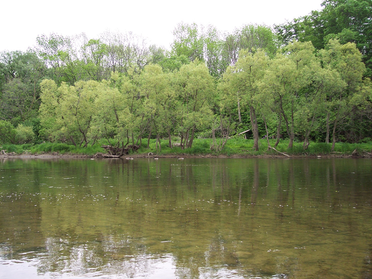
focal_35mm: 42
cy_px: 140
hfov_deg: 44.8
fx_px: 451
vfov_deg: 34.3
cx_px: 172
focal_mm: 8
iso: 100
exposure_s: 1/90
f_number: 3.4
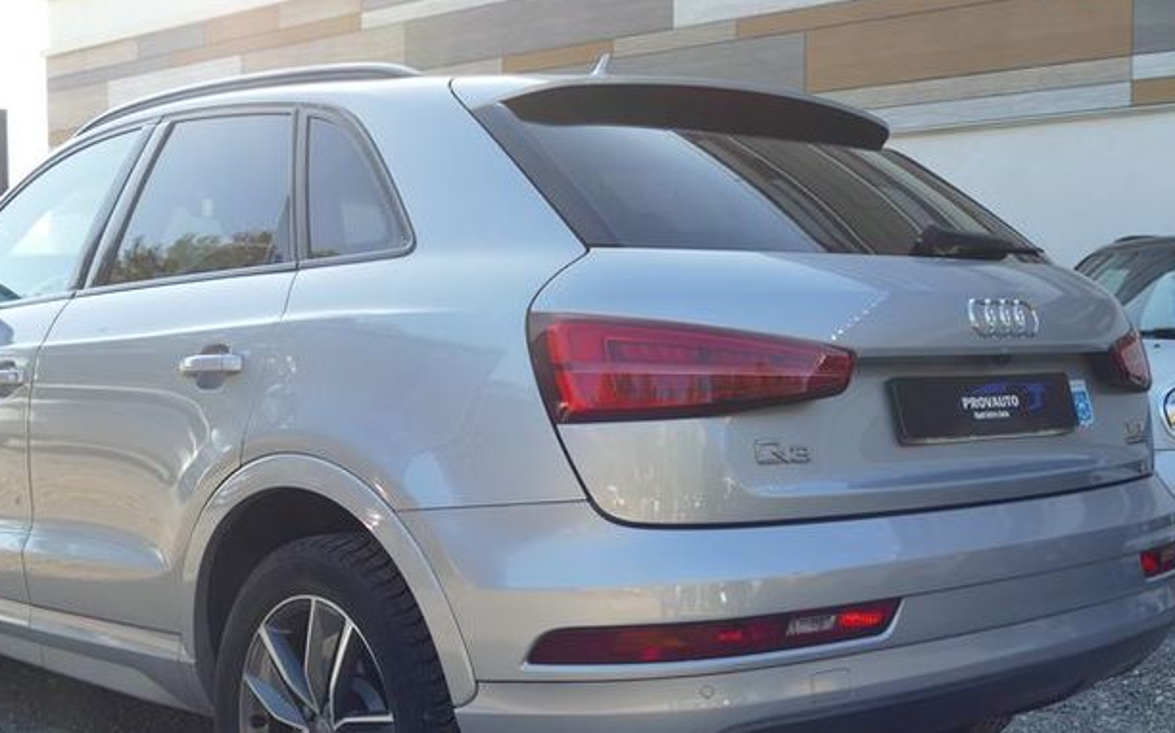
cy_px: 442
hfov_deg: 40.3
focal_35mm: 50
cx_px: 532
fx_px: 1601
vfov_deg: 25.8
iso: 125
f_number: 3
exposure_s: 1/320
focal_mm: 10.85
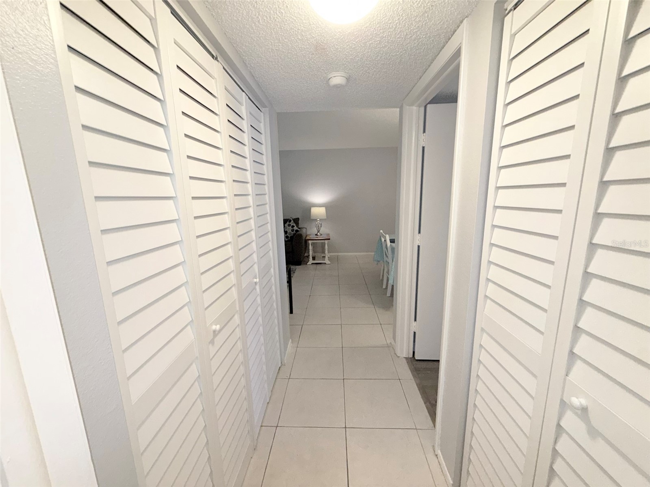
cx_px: 325
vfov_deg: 85.7
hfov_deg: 102.1
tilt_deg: -11.0
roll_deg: +0.8
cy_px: 244
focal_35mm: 14
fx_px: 263
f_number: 2.2
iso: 500
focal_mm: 2.22
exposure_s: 1/120
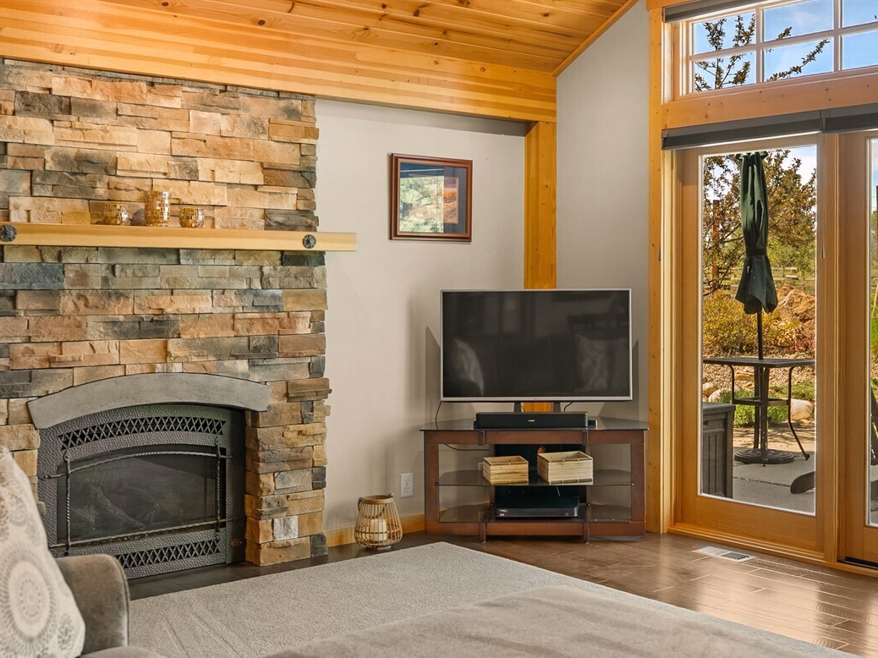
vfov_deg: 32.5
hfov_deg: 42.0
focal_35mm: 44
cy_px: 290
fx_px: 1128
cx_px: 585
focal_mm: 28.3
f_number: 3.2
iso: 400
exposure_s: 1/15
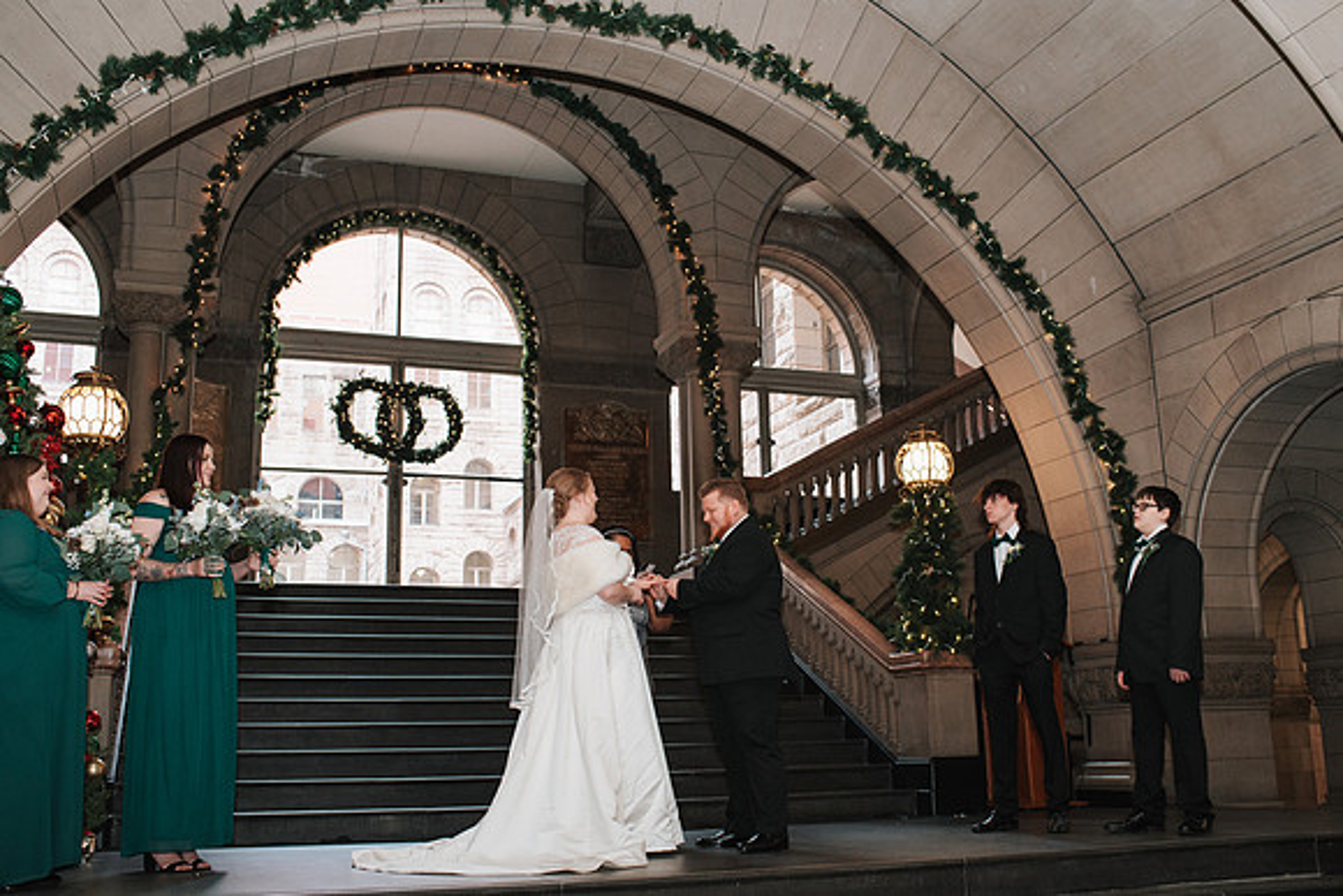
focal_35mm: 37
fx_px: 1373
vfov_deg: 36.1
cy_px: 448
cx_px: 672
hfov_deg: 52.1
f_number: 3.5
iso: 1000
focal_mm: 35
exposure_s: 1/200
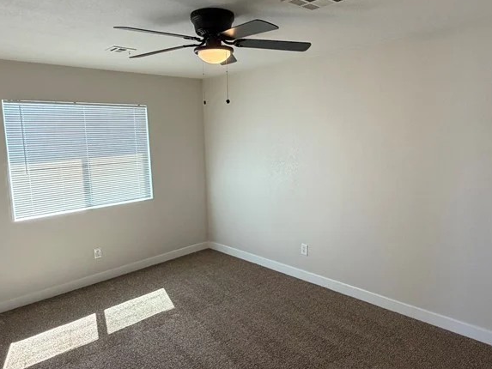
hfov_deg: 69.3
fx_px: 355
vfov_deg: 54.9
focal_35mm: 25
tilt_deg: -6.0
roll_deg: +2.5
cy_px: 174
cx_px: 258
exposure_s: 1/120
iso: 200
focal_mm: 2.22
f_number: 2.2
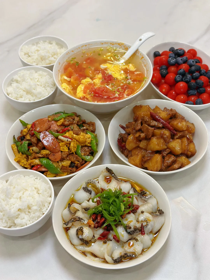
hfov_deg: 30.3
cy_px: 140
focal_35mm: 48
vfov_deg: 39.7
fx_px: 388
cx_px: 105
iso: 125
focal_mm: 6.86
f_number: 1.78
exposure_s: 1/100
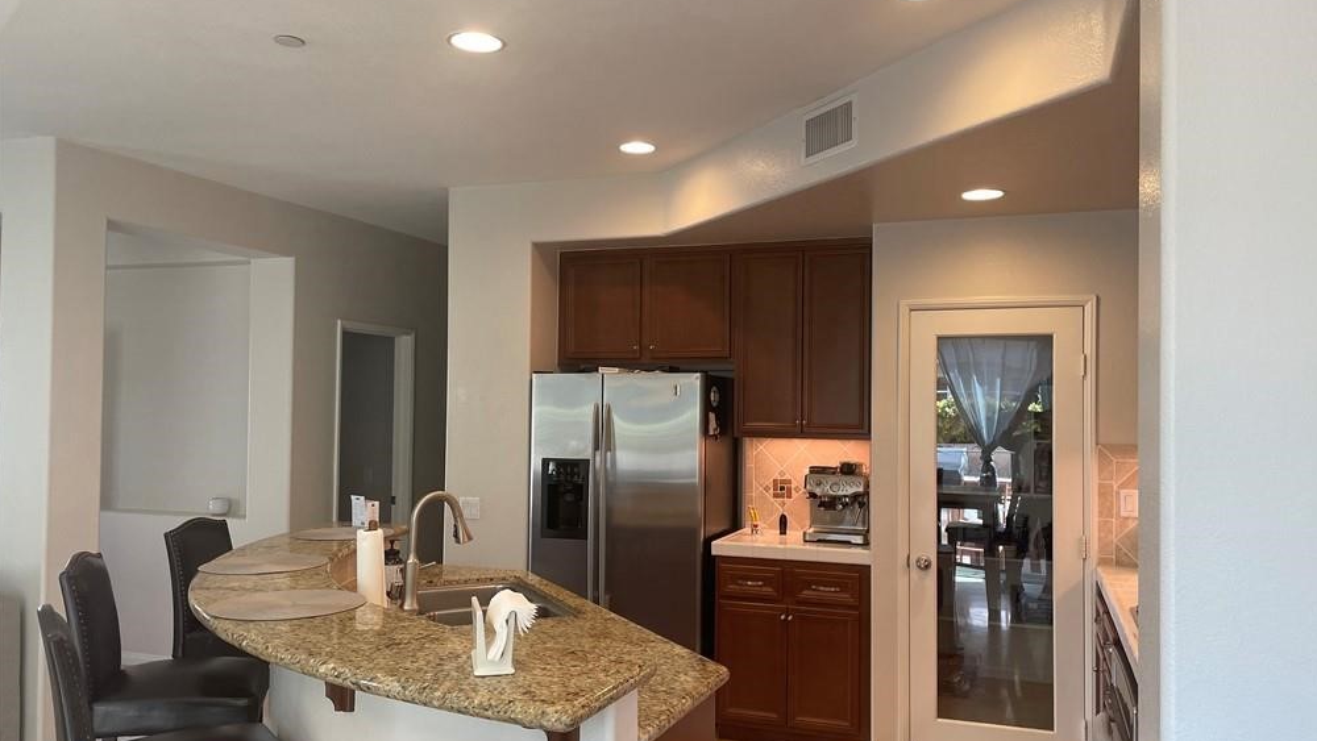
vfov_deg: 40.2
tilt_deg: +2.0
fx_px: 1013
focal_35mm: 29
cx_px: 669
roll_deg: -0.4
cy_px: 380
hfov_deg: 66.1
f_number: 1.6
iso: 100
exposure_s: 1/120
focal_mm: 4.2
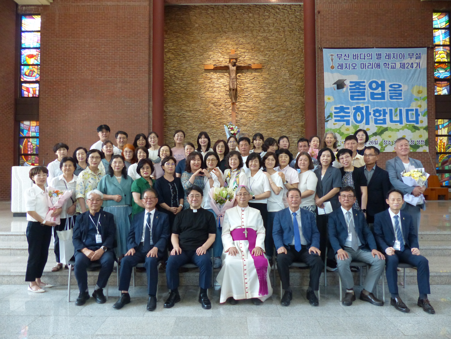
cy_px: 170
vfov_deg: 54.9
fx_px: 326
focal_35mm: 25
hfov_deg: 69.4
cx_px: 226
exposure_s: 1/30
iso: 400
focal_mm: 4.5
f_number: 2.8
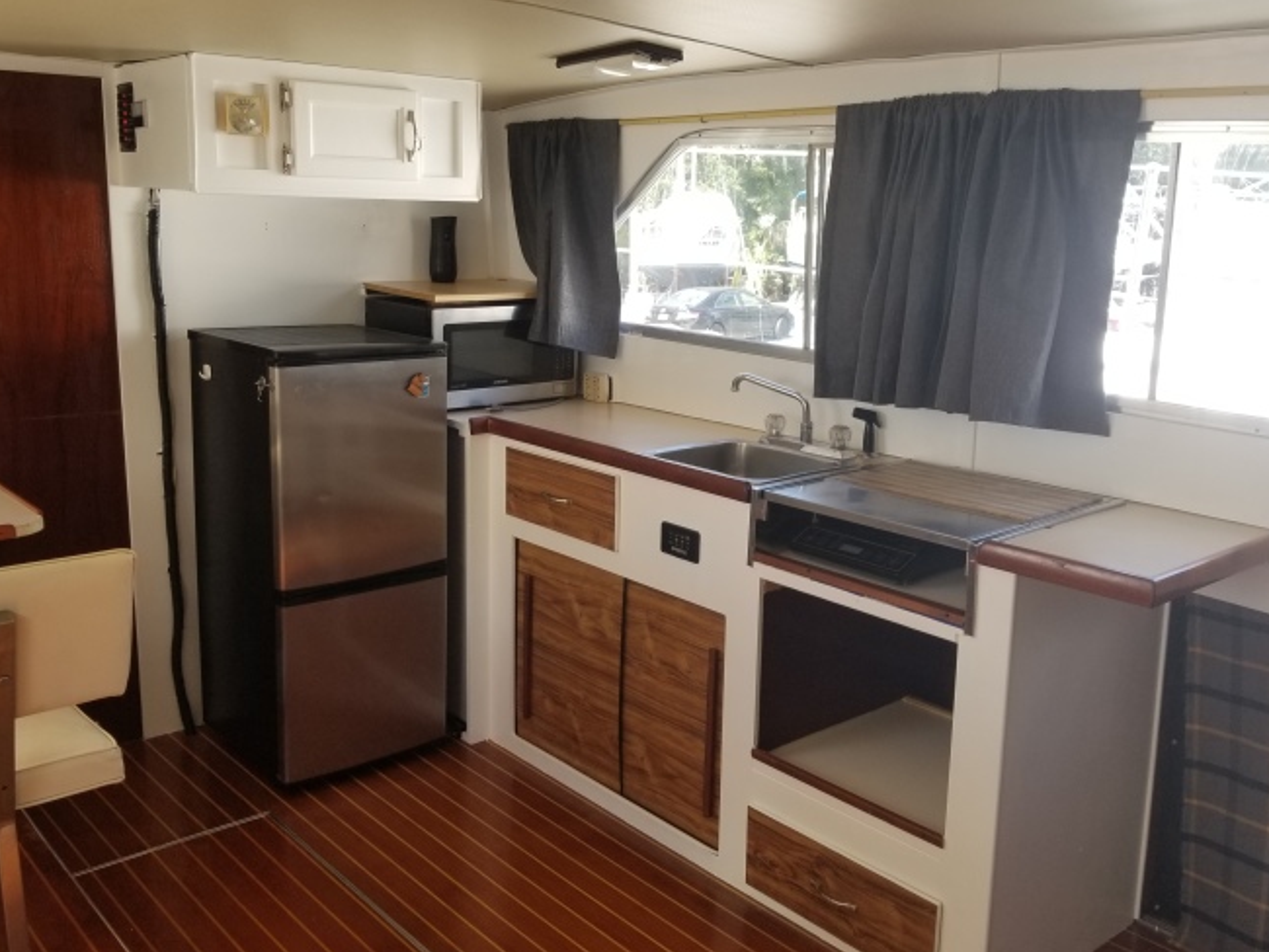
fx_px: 1174
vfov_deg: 44.2
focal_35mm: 32
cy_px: 458
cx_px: 556
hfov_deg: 56.6
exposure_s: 1/122
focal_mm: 4.25
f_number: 1.7
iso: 50
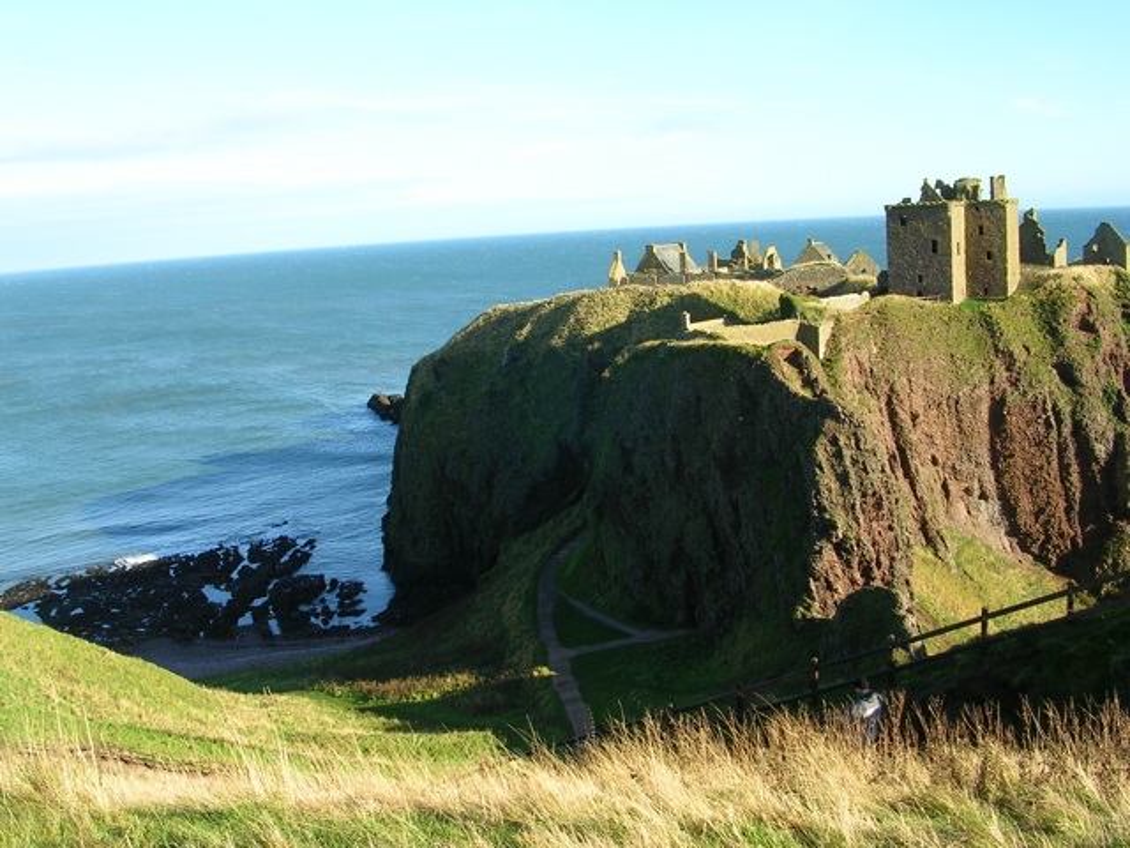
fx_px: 1240
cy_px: 424
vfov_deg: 37.7
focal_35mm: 38
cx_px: 565
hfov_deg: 49.0
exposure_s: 1/115
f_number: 5.6
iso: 50
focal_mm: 5.8
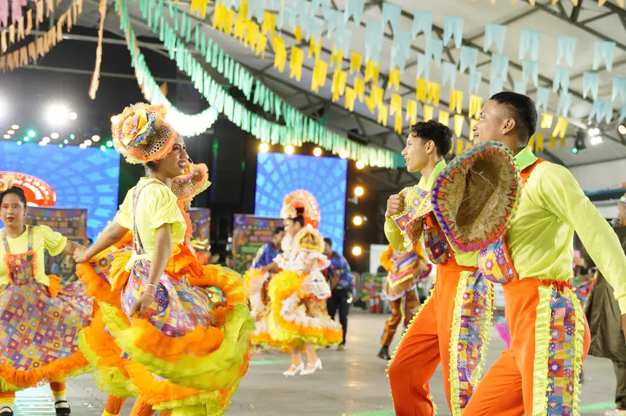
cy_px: 208
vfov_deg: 21.5
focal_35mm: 63
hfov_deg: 31.9
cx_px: 313
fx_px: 1095
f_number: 2.8
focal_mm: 42.5
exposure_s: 1/400
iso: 4000
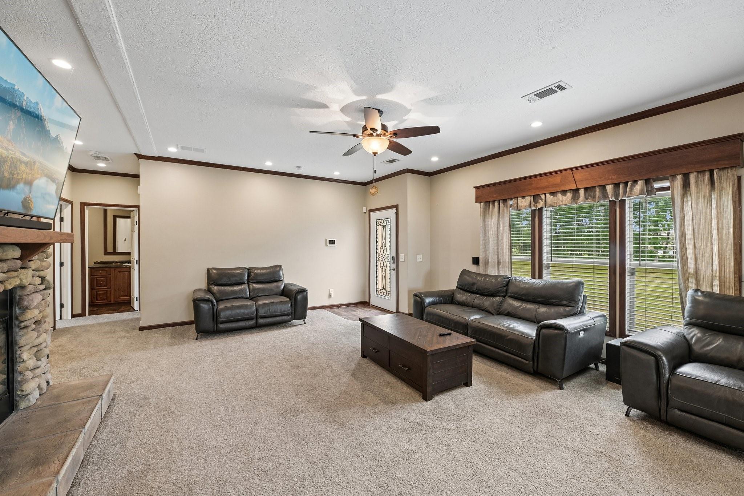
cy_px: 248
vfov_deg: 81.2
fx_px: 289
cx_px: 372
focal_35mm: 14
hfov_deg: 104.3
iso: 400
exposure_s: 1/15
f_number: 8
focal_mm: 14
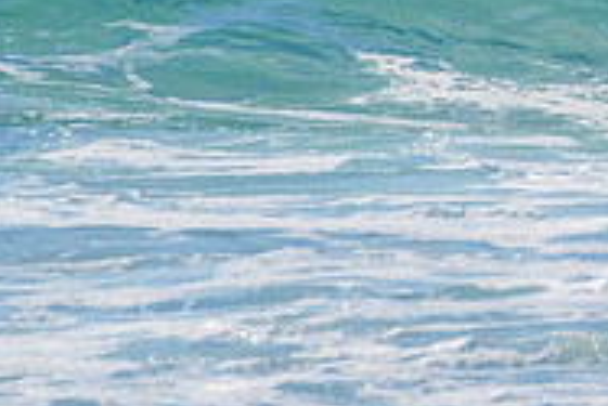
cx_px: 1101
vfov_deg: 0.7
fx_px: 32130
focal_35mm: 1901
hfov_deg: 1.1
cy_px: -273
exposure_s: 1/2000
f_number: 5.6
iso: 180
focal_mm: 500
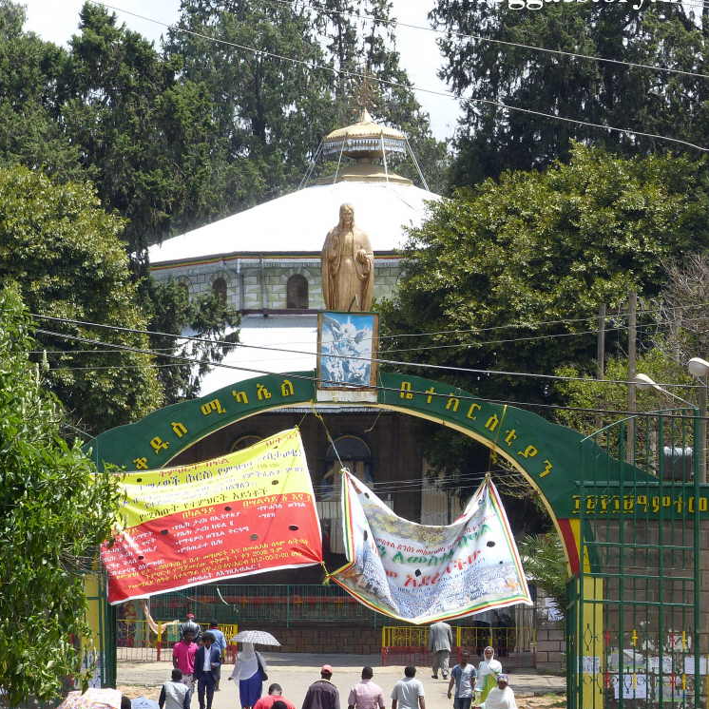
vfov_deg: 7.1
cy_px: 445
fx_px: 5677
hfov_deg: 7.1
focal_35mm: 245
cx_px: 354
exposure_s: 1/640
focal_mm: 37.3
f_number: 4
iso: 100
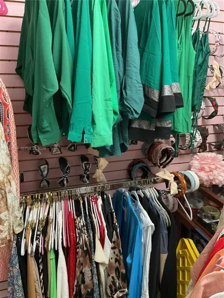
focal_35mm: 29
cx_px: 112
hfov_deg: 48.2
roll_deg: -0.8
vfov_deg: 61.6
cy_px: 149
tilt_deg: -17.6
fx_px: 250
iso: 250
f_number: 1.8
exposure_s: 1/60
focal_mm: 3
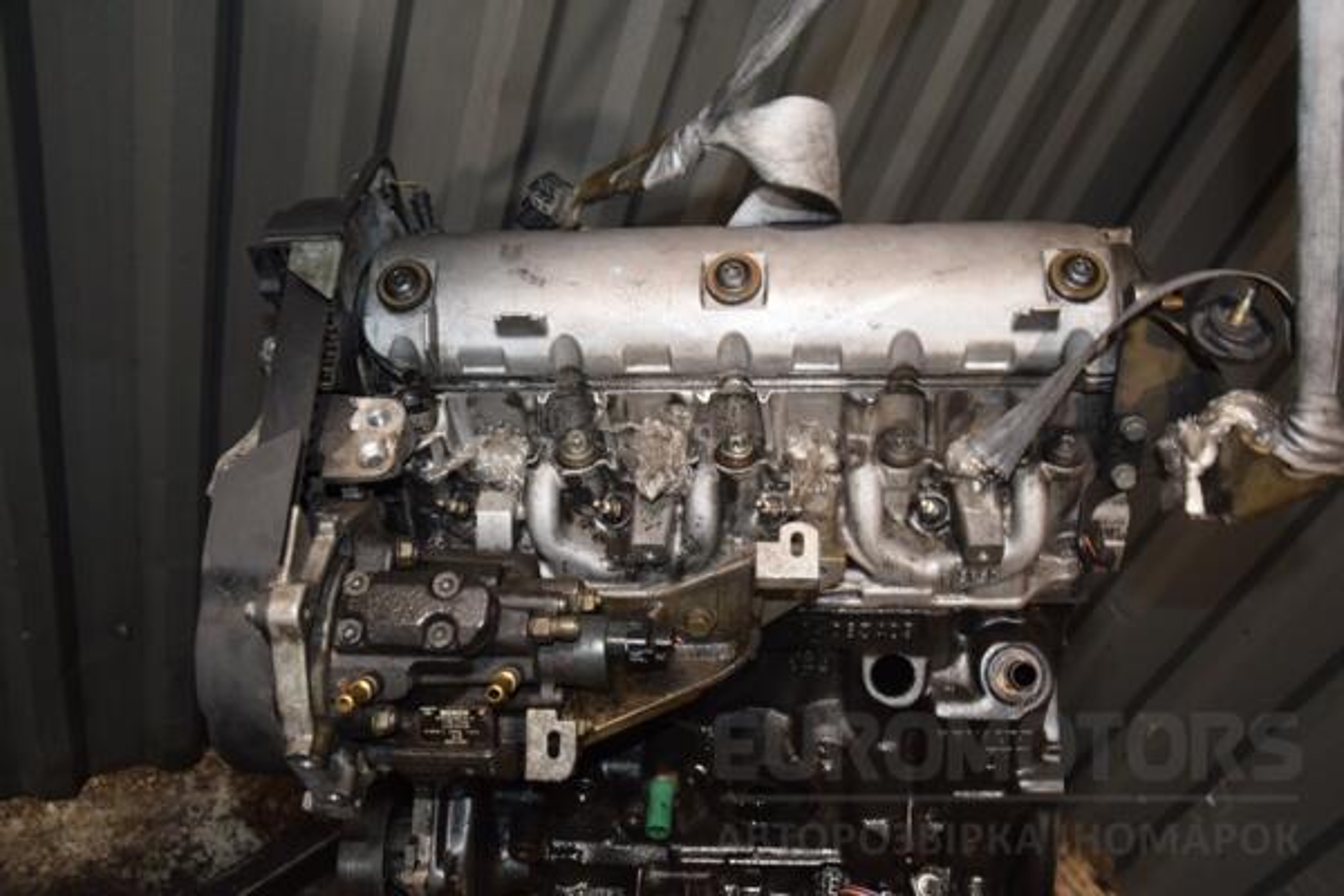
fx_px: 1176
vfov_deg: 41.7
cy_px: 448
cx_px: 672
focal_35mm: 32
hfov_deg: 59.5
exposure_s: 1/60
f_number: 5
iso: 800
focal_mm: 21
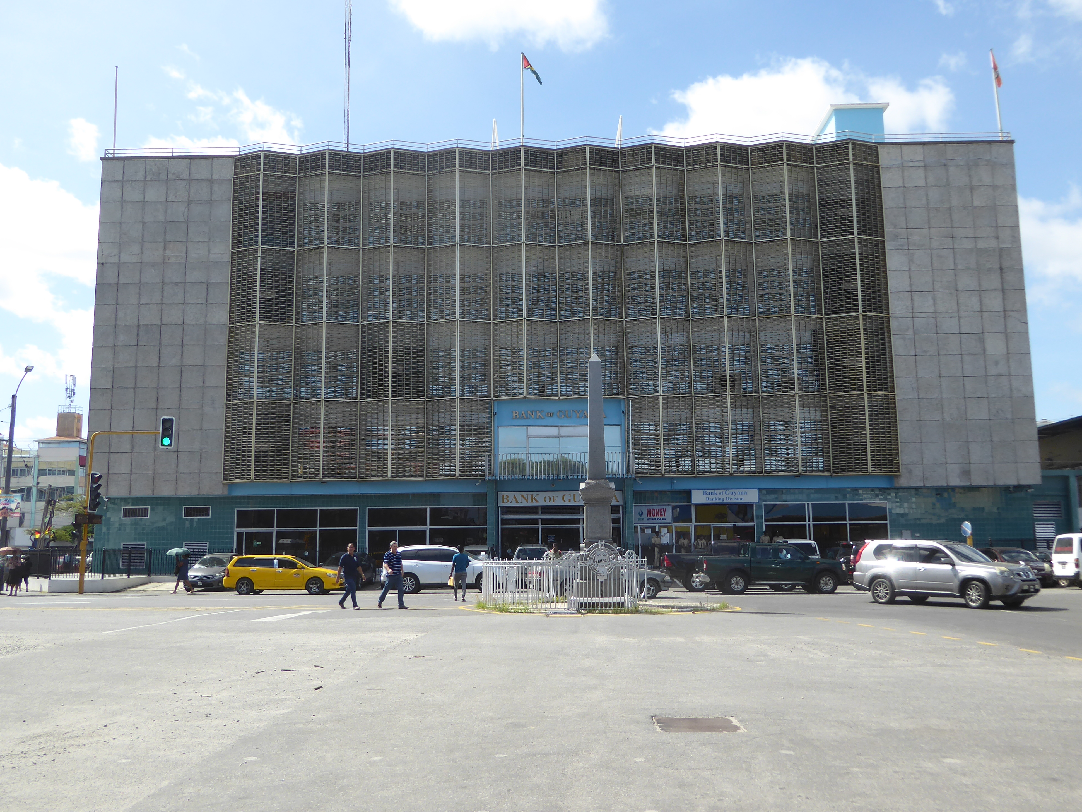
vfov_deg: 42.9
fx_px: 1031
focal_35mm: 33
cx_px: 543
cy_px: 406
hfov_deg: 55.4
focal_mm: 5.4
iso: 80
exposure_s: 1/640
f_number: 3.5
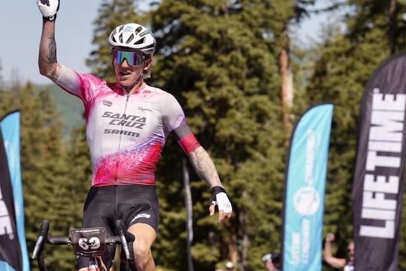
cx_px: 123
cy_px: 142
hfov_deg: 11.3
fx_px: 2054
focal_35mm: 182
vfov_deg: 7.6
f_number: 5
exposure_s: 1/800
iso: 100
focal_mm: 113
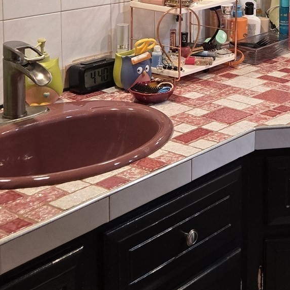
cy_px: -12
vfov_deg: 22.6
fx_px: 692
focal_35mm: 73
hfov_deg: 22.6
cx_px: 300
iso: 250
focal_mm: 5.4
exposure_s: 1/120
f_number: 1.8
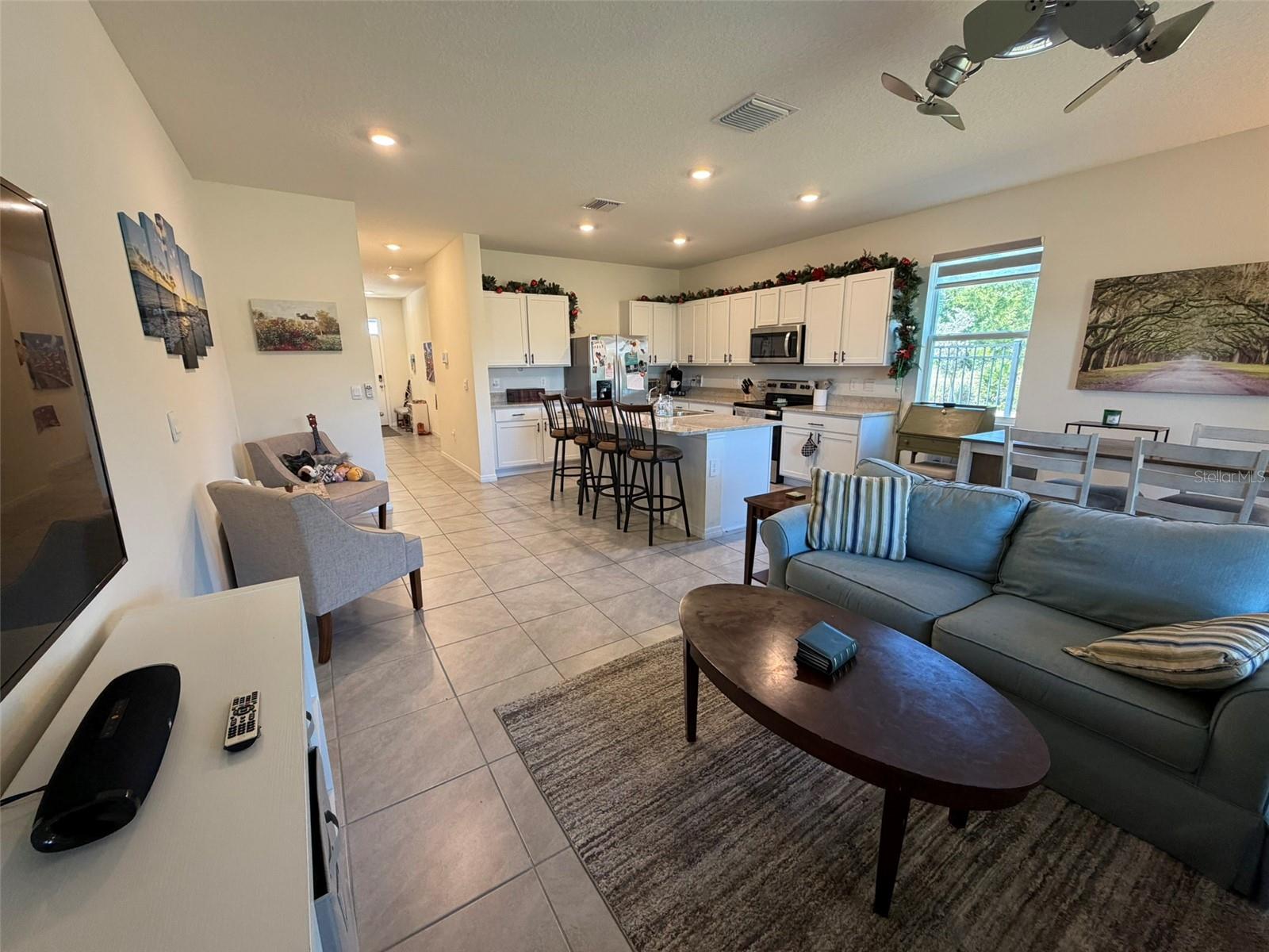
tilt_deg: -12.7
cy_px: 476
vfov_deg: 85.7
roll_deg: +0.6
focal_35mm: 14
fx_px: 513
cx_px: 634
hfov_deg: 102.1
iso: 200
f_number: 2.2
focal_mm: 2.22
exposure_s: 1/60
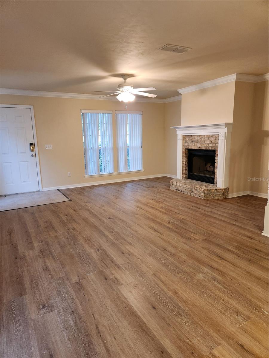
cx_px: 134
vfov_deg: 73.9
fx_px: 238
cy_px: 179
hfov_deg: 58.9
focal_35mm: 23
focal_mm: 5.4
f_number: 1.8
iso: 640
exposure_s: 1/120
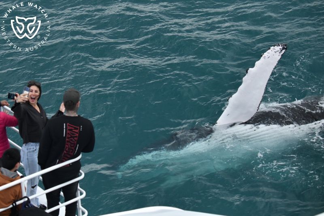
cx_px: 162
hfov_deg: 33.4
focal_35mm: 60
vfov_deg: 22.6
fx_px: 540
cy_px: 108
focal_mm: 60
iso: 1600
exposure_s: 1/8000
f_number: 5
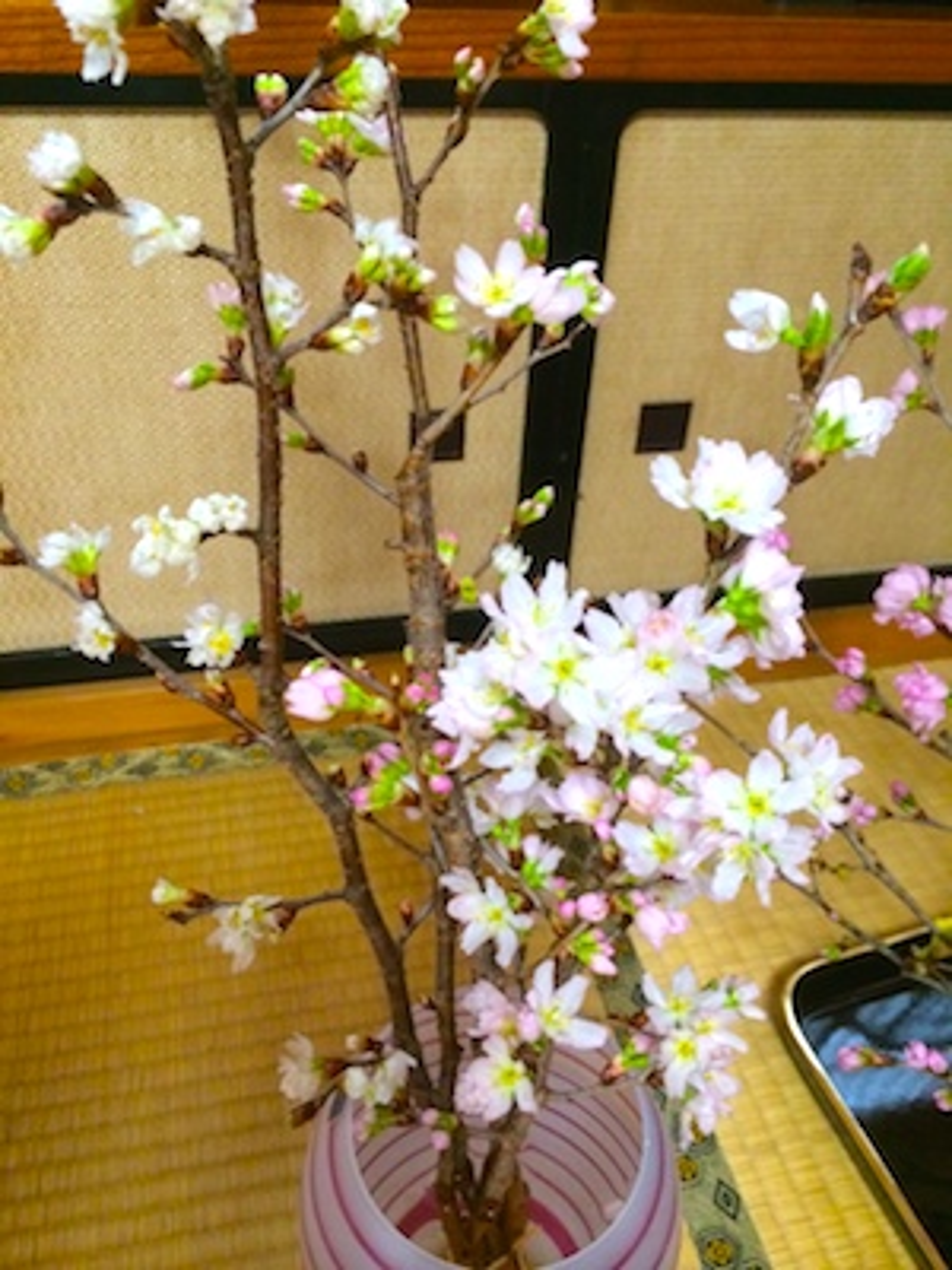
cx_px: 476
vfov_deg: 60.0
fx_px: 1100
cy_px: 635
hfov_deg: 46.8
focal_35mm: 30
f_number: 2.2
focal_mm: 4.12
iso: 320
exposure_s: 1/20
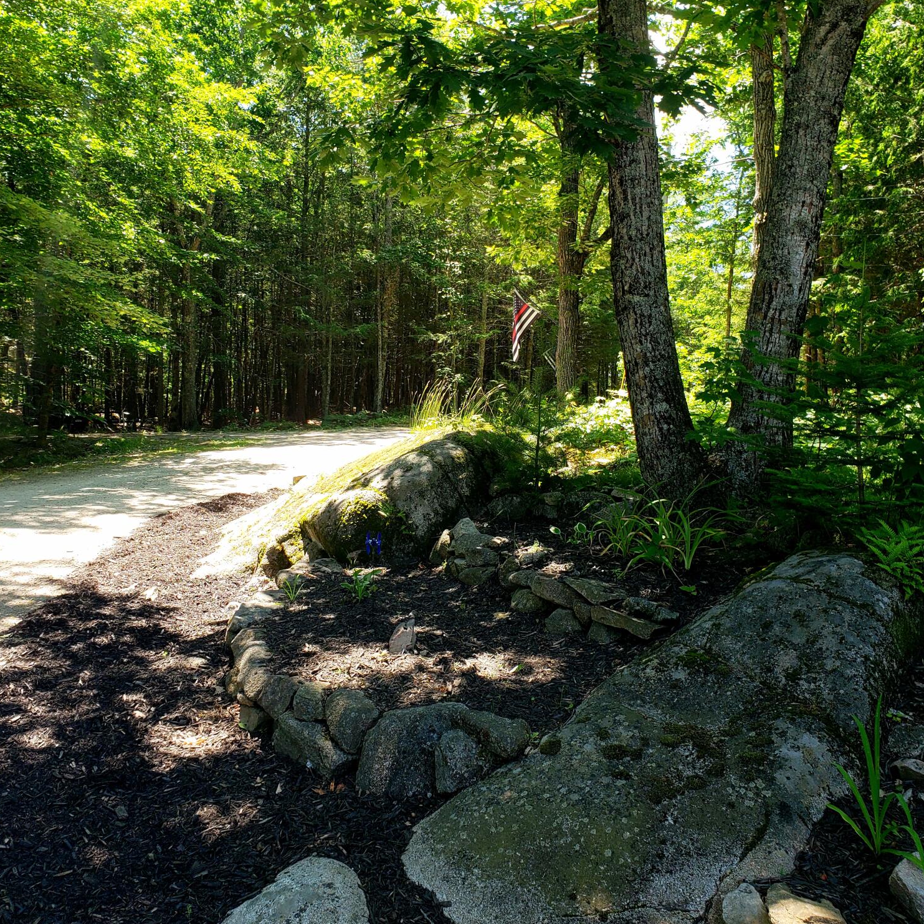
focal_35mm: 31
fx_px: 936
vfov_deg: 52.4
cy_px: 411
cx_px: 460
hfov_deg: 52.5
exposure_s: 1/182
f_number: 2.4
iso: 50
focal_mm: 4.3
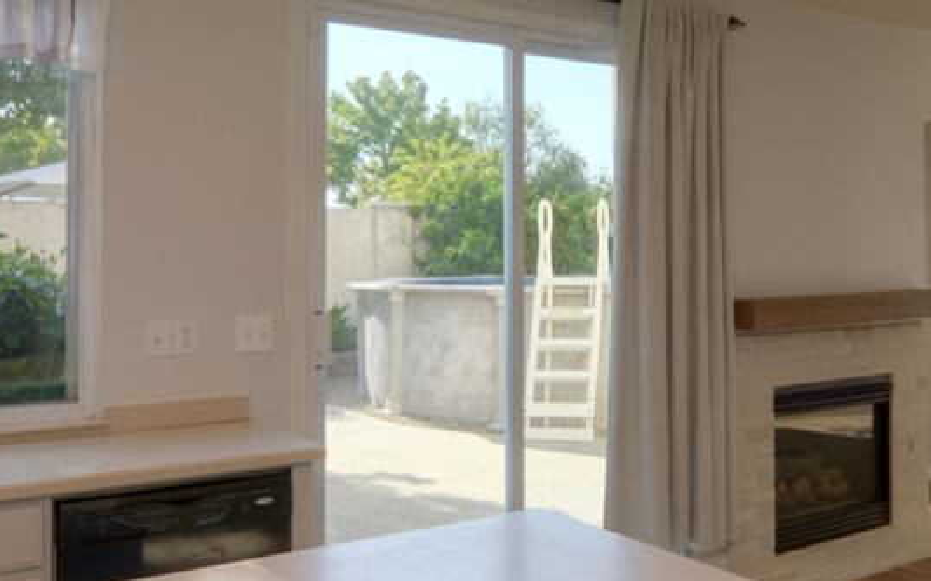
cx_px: 621
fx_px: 1015
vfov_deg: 31.9
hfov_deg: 48.5
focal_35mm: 40
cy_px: 257
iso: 400
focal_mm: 14
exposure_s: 1/160
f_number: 10
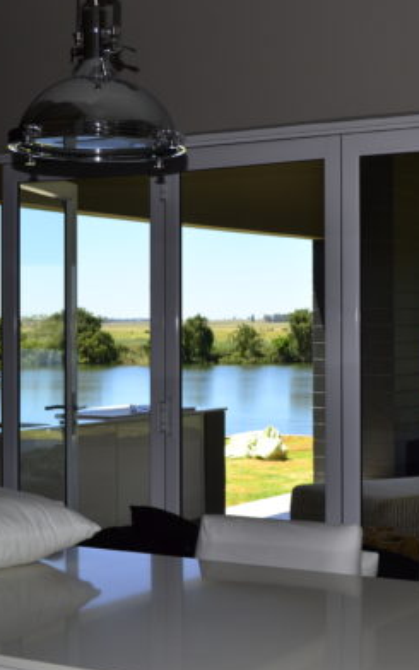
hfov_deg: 19.0
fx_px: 1238
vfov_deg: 30.3
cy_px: 335
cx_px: 325
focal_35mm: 68
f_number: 8
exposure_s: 1/160
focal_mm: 29
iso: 200
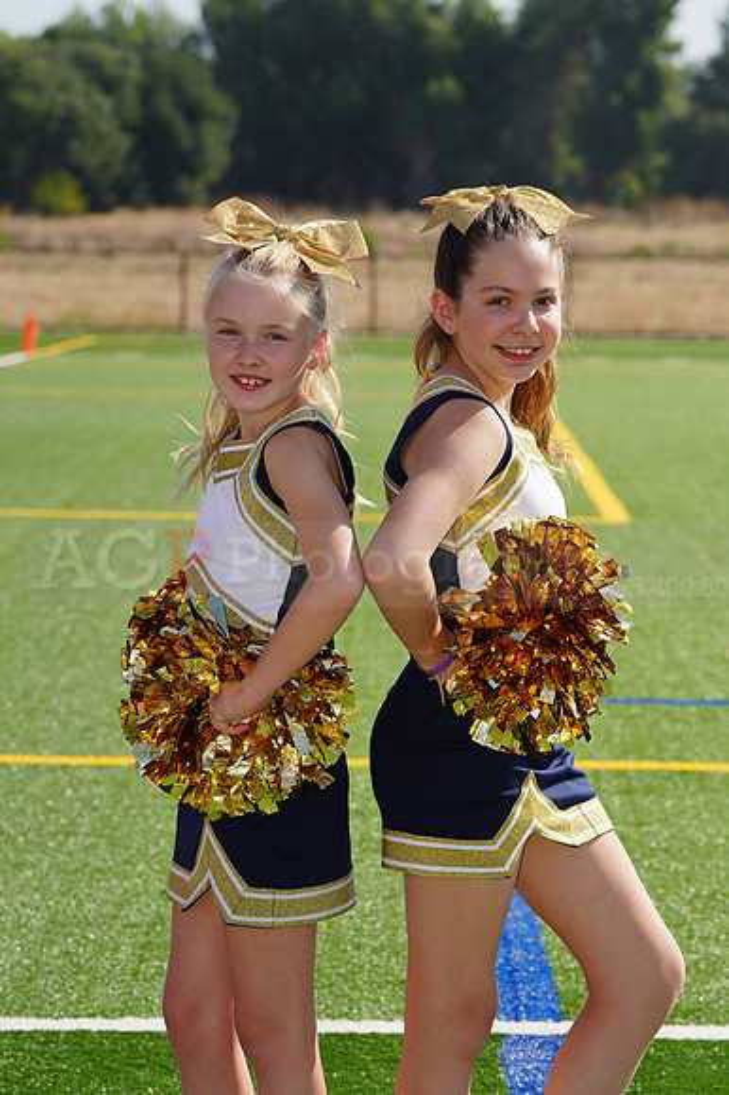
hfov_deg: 8.2
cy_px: 548
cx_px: 364
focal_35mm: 168
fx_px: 5109
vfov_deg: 12.2
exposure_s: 1/200
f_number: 10
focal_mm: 168
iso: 100
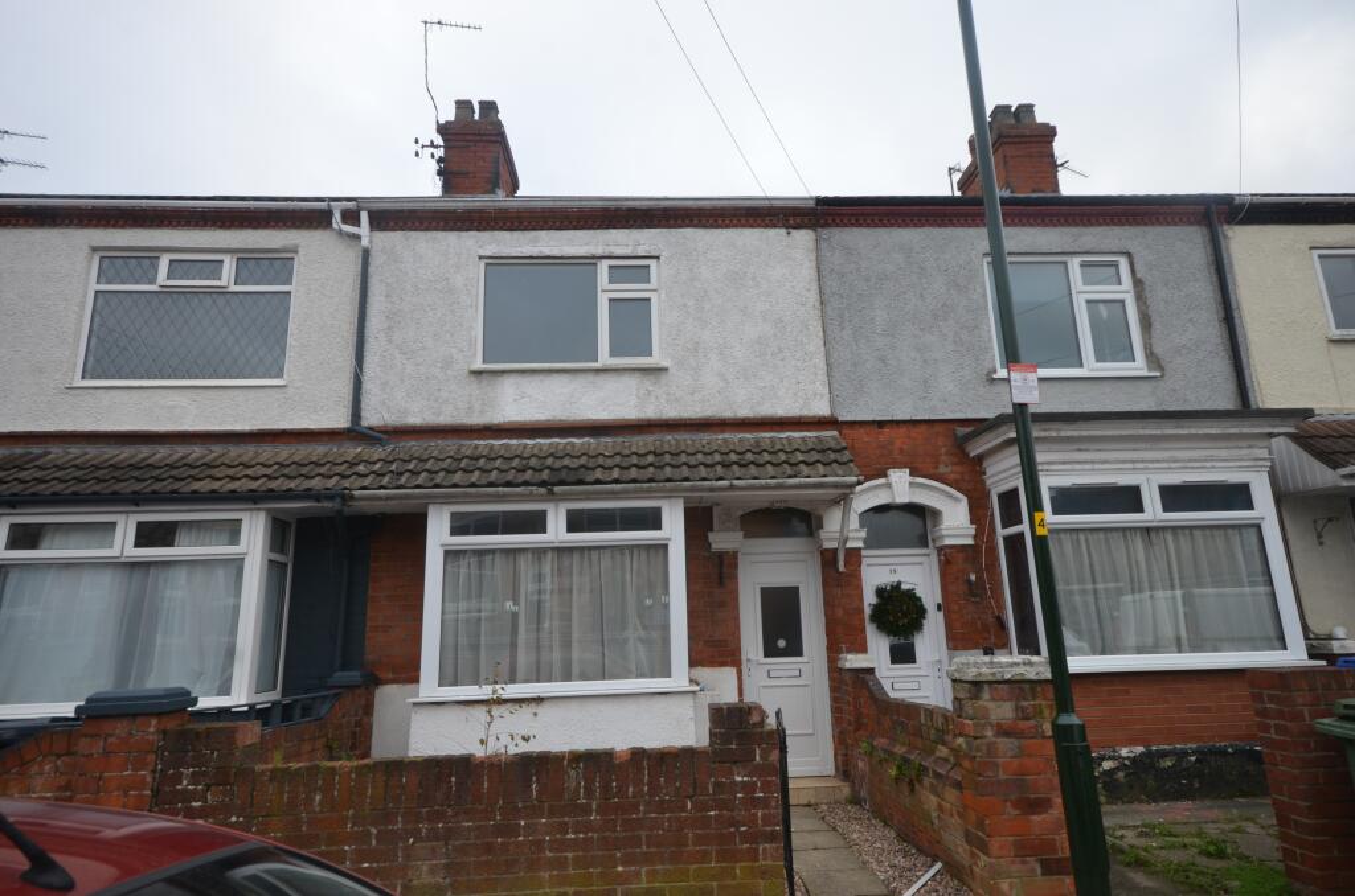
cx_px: 678
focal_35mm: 20
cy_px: 448
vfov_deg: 63.0
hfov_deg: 85.5
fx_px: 732
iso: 400
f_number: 8
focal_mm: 13
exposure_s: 1/80
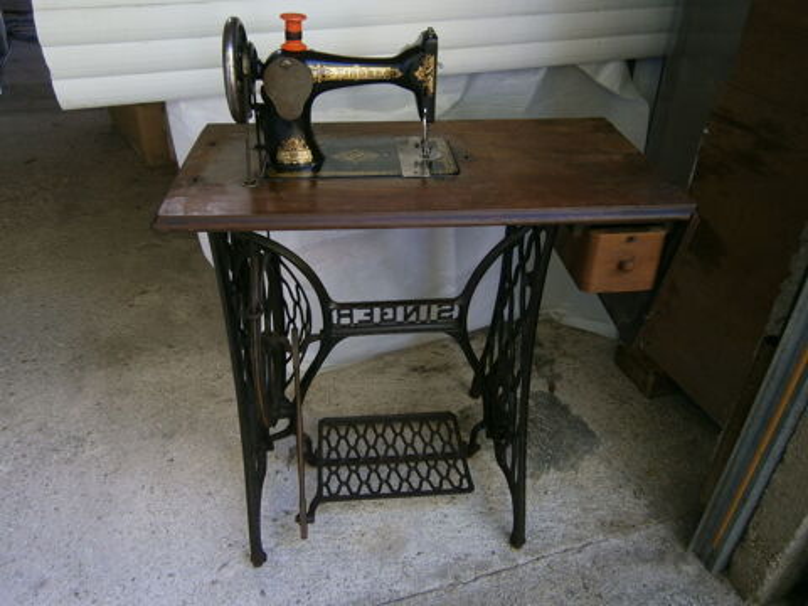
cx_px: 404
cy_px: 303
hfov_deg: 67.3
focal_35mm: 26
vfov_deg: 53.1
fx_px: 607
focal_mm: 4.7
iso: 80
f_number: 2.8
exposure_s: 1/40
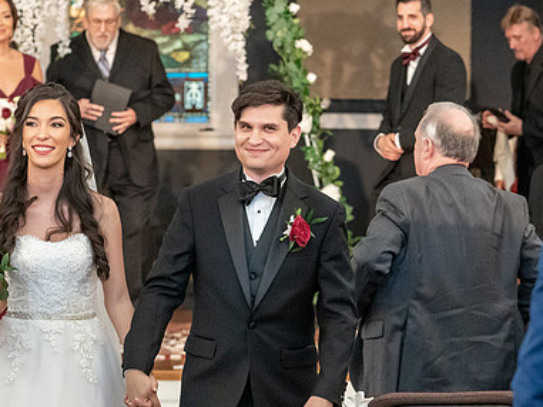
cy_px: 253
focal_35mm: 152
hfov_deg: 13.0
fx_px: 2385
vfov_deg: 9.8
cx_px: 231
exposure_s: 1/200
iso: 8000
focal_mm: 83
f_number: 4
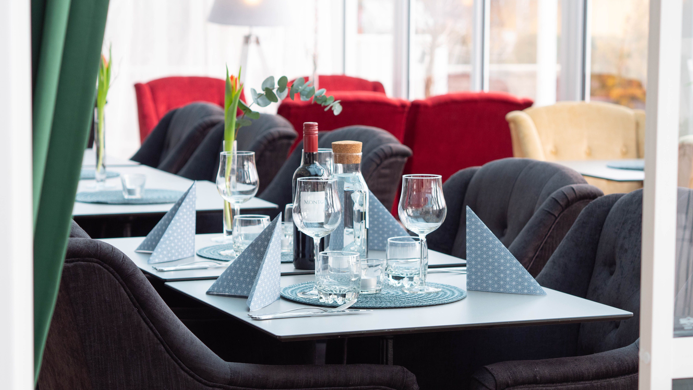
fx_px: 1966
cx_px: 346
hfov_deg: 20.0
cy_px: 185
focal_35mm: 107
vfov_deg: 11.3
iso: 400
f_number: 3.2
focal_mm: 45
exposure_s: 1/200
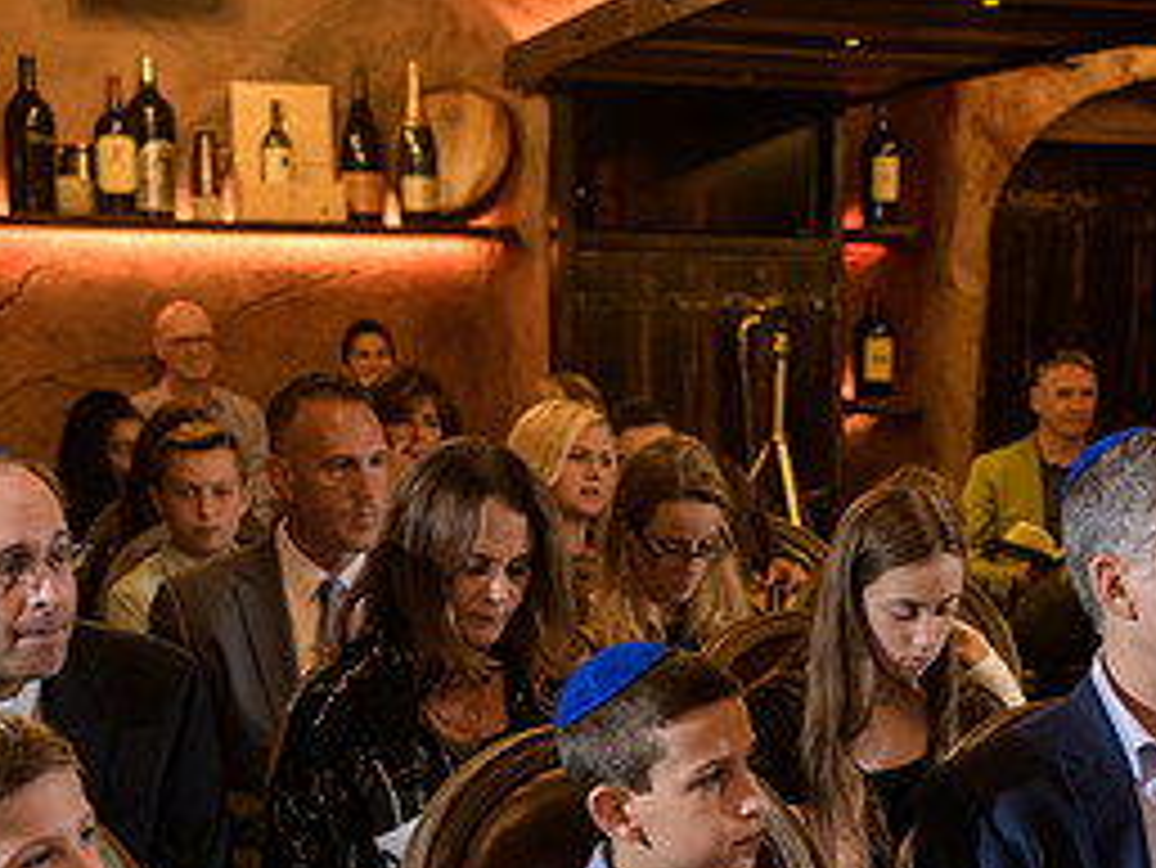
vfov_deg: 19.0
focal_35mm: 76
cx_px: 864
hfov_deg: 25.4
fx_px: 2539
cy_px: 830
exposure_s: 1/125
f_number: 3.2
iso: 1600
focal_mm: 35
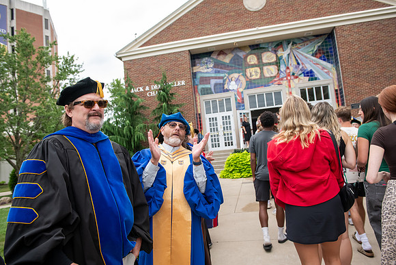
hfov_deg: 67.4
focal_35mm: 27
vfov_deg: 48.0
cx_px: 198
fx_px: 297
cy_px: 132
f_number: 4.5
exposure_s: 1/640
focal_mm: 27
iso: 800
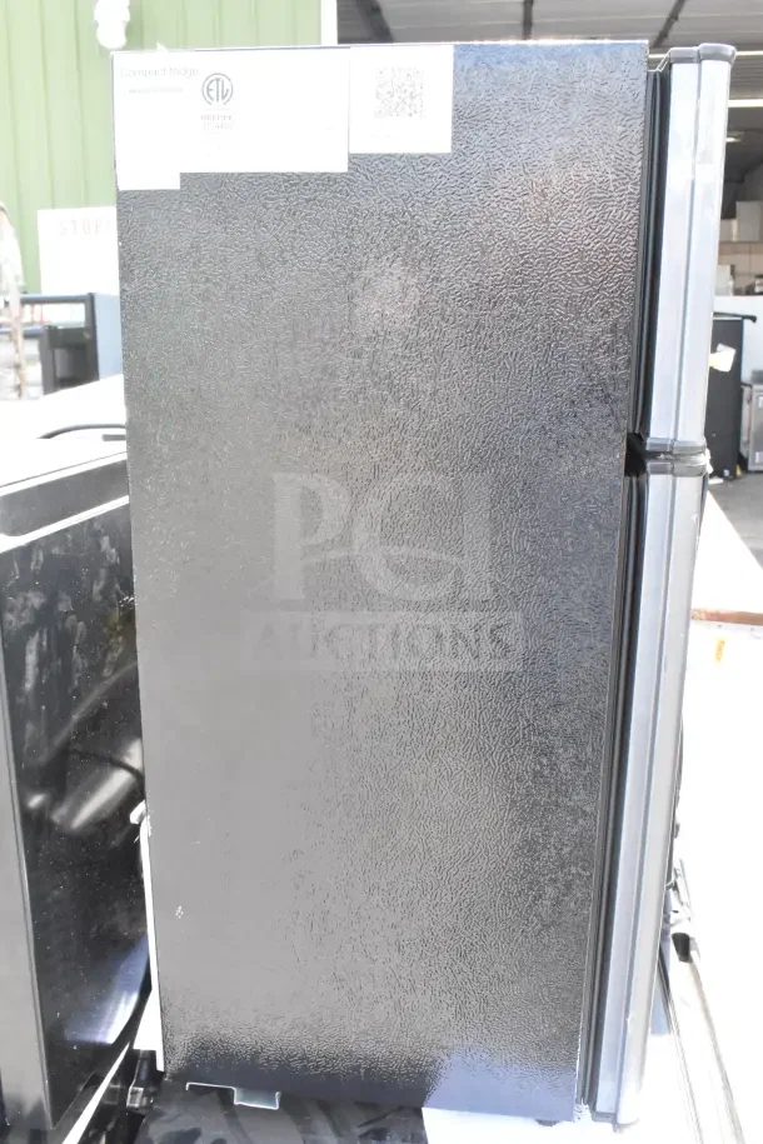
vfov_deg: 57.2
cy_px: 572
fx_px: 1049
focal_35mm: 33
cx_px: 382
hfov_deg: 40.0
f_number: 13
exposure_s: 1/640
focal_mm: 22
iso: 6400
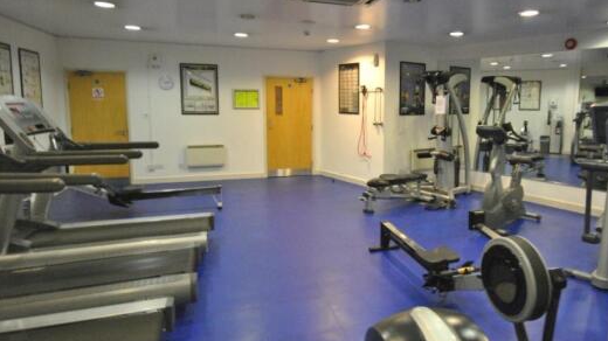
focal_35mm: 26
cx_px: 379
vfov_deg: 44.7
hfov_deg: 71.5
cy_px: 138
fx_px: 413
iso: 1100
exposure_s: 1/30
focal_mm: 13
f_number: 4.5
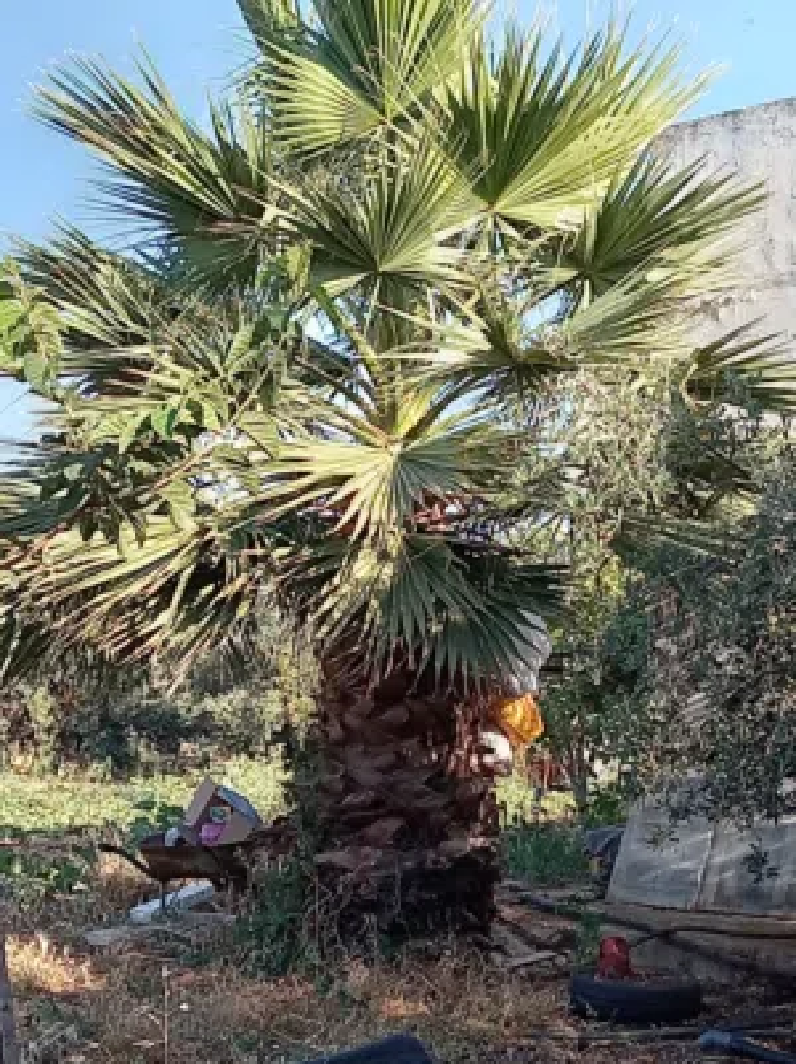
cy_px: 532
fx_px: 2272
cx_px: 398
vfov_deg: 26.4
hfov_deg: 19.9
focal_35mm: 74
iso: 100
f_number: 1.8
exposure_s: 1/508
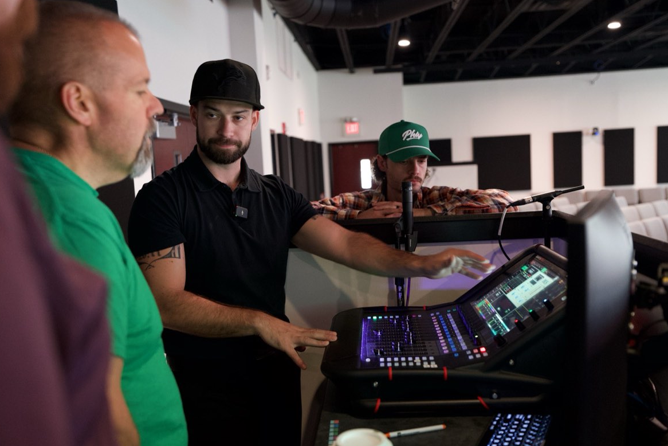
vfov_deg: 37.9
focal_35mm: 35
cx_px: 336
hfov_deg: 54.4
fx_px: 650
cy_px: 227
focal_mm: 34
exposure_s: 1/60
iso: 4000
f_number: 2.8
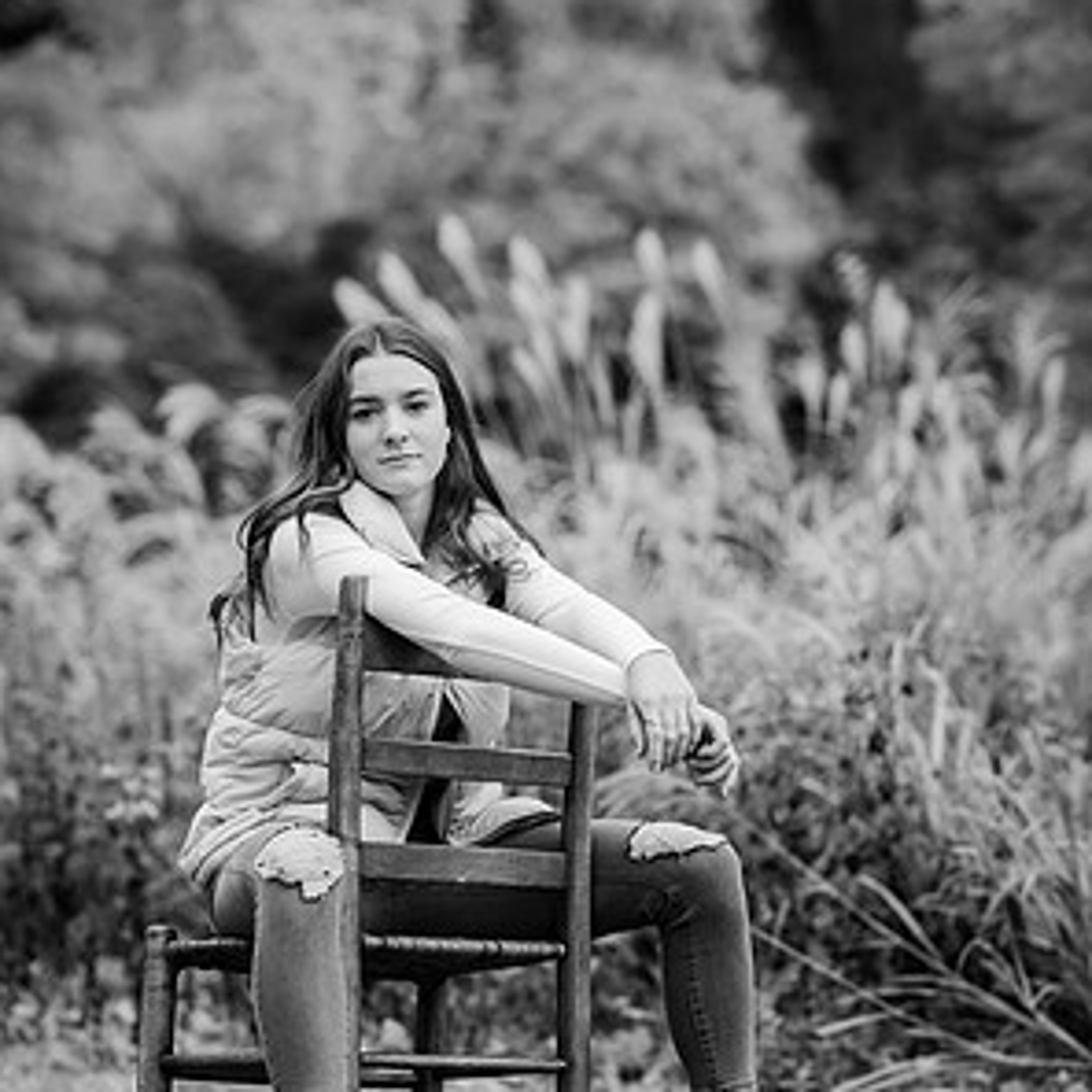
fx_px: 3926
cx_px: 550
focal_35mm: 110
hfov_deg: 15.8
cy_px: 542
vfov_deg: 15.8
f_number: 2.2
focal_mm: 85
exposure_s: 1/160
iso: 250
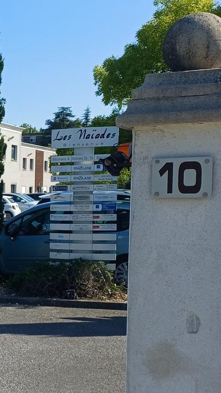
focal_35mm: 70
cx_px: -146
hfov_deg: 15.4
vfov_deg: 30.0
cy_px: 249
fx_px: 729
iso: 50
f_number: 1.8
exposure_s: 1/1095
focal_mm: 4.65
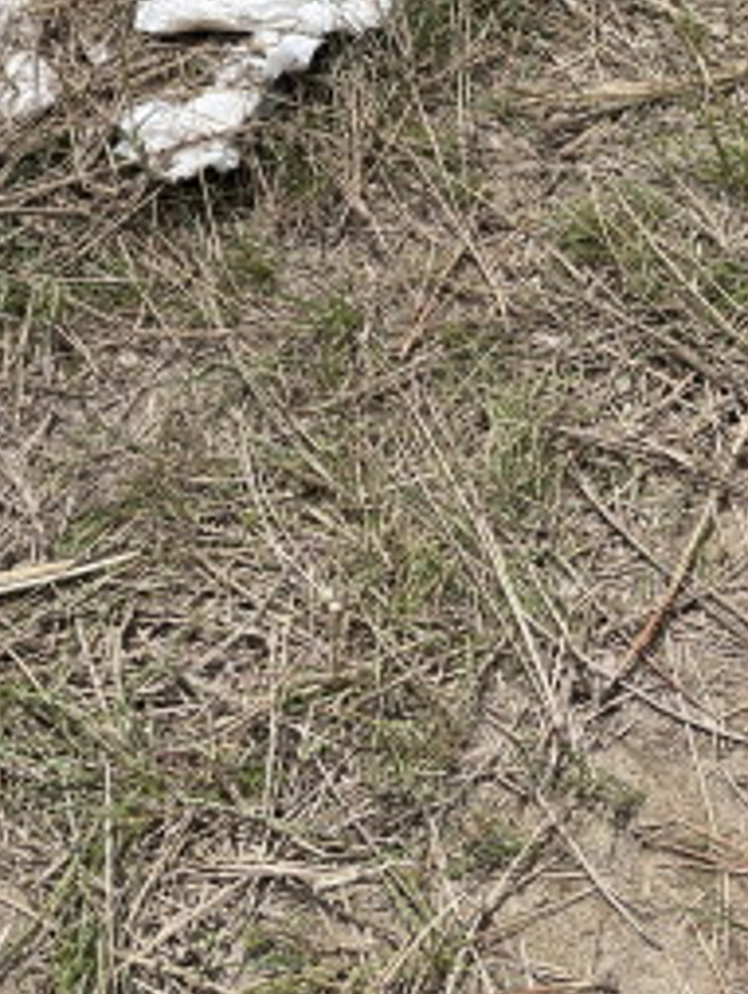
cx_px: 215
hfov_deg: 26.8
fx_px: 1553
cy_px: -31
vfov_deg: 32.3
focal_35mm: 54
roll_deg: +2.5
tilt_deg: -36.2
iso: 32
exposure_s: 1/3663
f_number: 1.6
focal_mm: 5.1
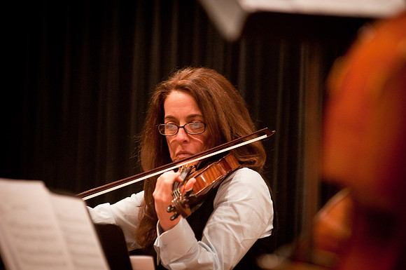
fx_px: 3379
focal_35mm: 300
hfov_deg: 6.9
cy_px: 135
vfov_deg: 4.6
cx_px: 203
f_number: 3.2
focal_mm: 200
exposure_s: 1/40
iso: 1600
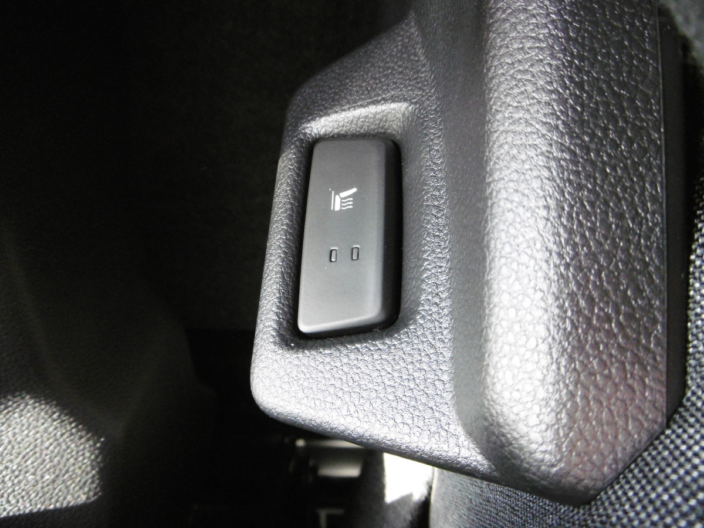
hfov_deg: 71.6
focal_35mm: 24
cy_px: 264
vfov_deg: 56.8
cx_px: 352
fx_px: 488
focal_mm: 4.3
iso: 400
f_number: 3.1
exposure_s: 1/40
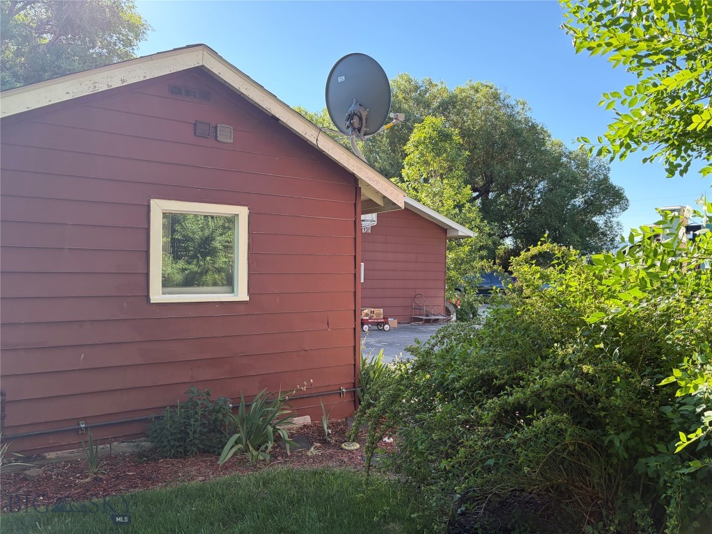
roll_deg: -1.5
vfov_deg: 53.1
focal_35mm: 26
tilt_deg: +0.1
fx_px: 535
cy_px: 267
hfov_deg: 67.3
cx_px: 356
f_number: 1.6
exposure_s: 1/527
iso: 64
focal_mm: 5.96
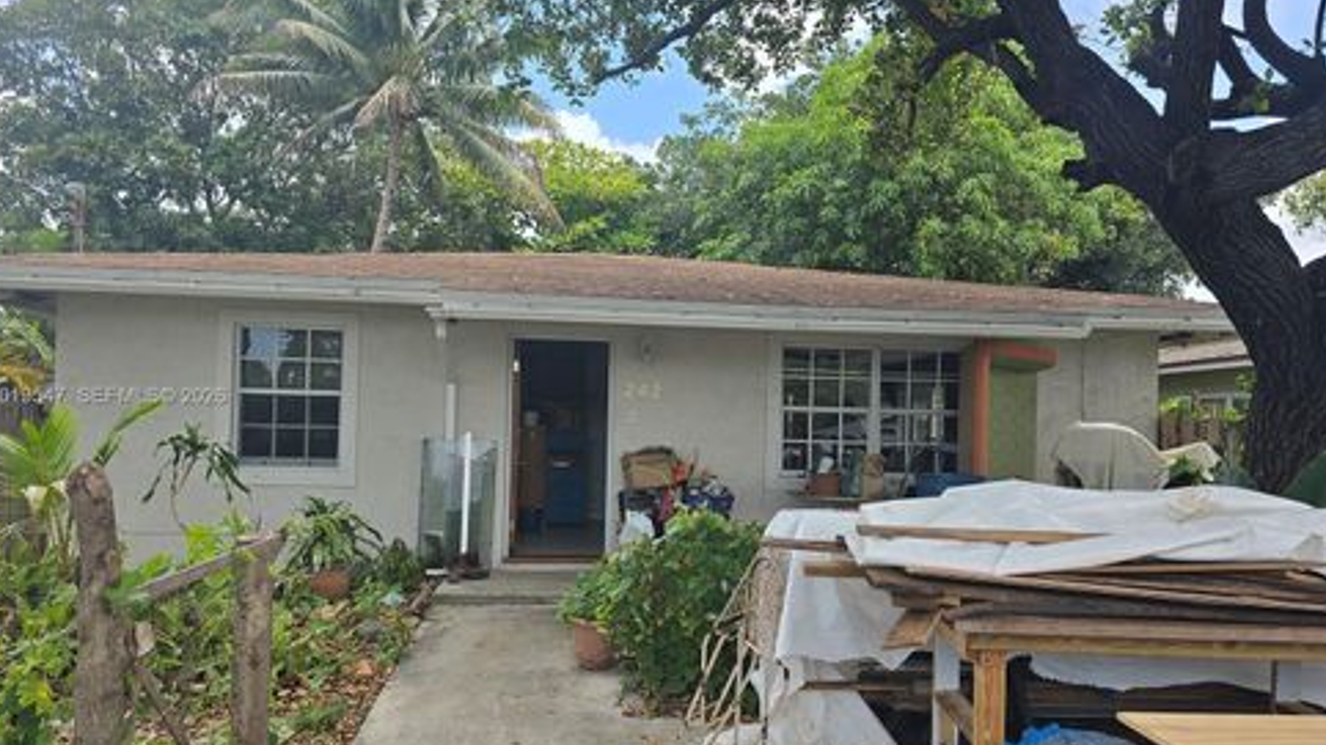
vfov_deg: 44.3
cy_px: 397
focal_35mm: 26
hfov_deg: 71.9
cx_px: 646
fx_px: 914
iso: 12
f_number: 1.7
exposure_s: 1/515
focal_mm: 6.3
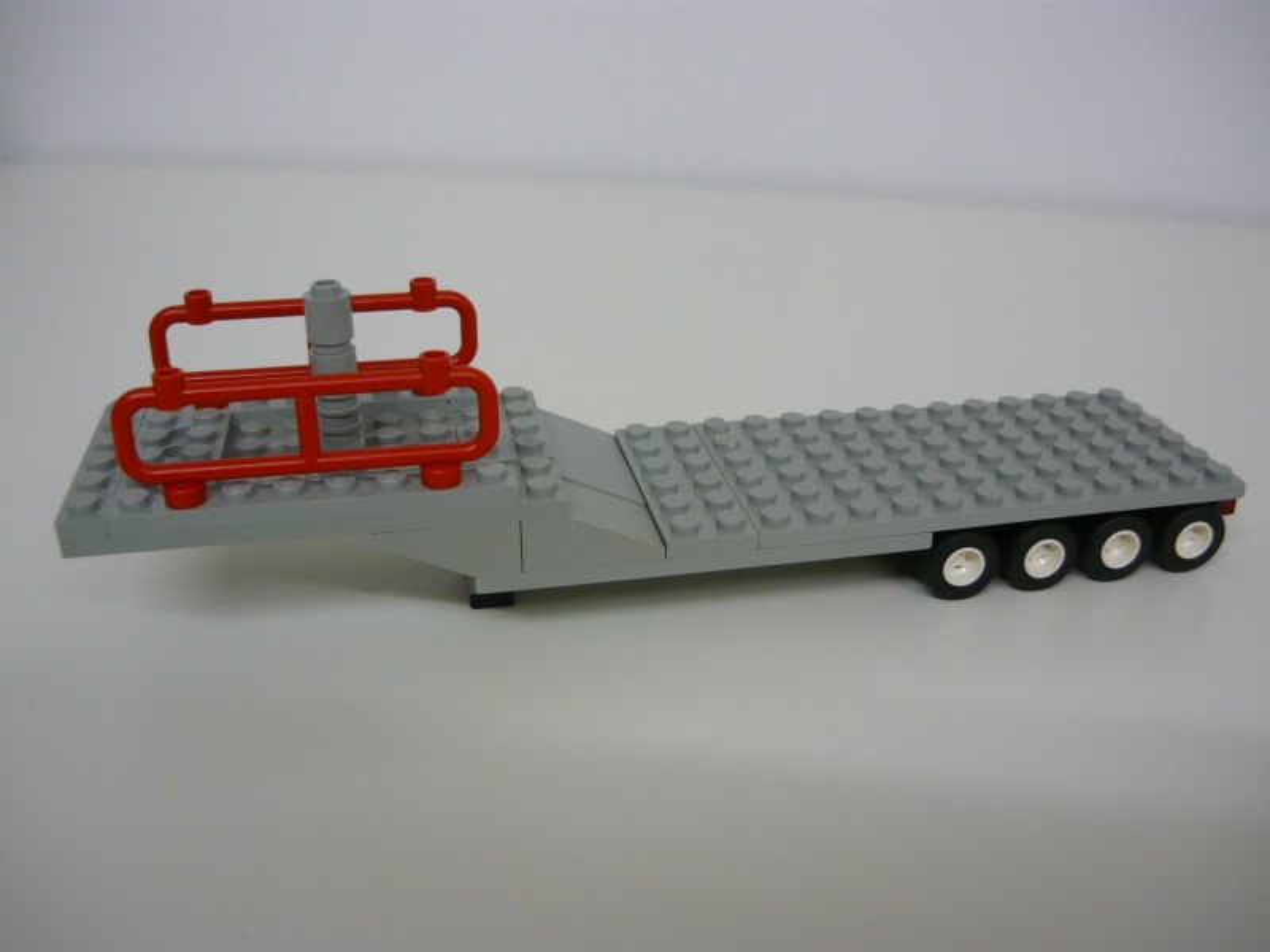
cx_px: 635
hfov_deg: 55.4
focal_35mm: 33
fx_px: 1211
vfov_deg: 42.9
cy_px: 476
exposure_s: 1/30
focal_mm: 5.5
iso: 160
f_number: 2.8
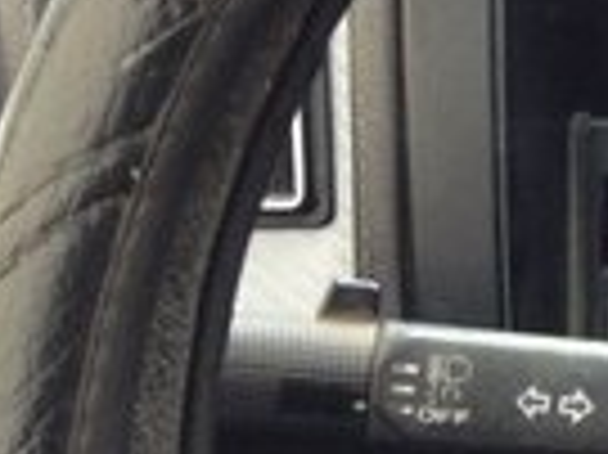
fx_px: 3001
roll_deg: -0.5
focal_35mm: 171
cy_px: 218
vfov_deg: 8.7
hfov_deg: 10.1
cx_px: 1464
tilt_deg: -21.9
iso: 50
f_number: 2.4
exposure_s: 1/30
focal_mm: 4.28
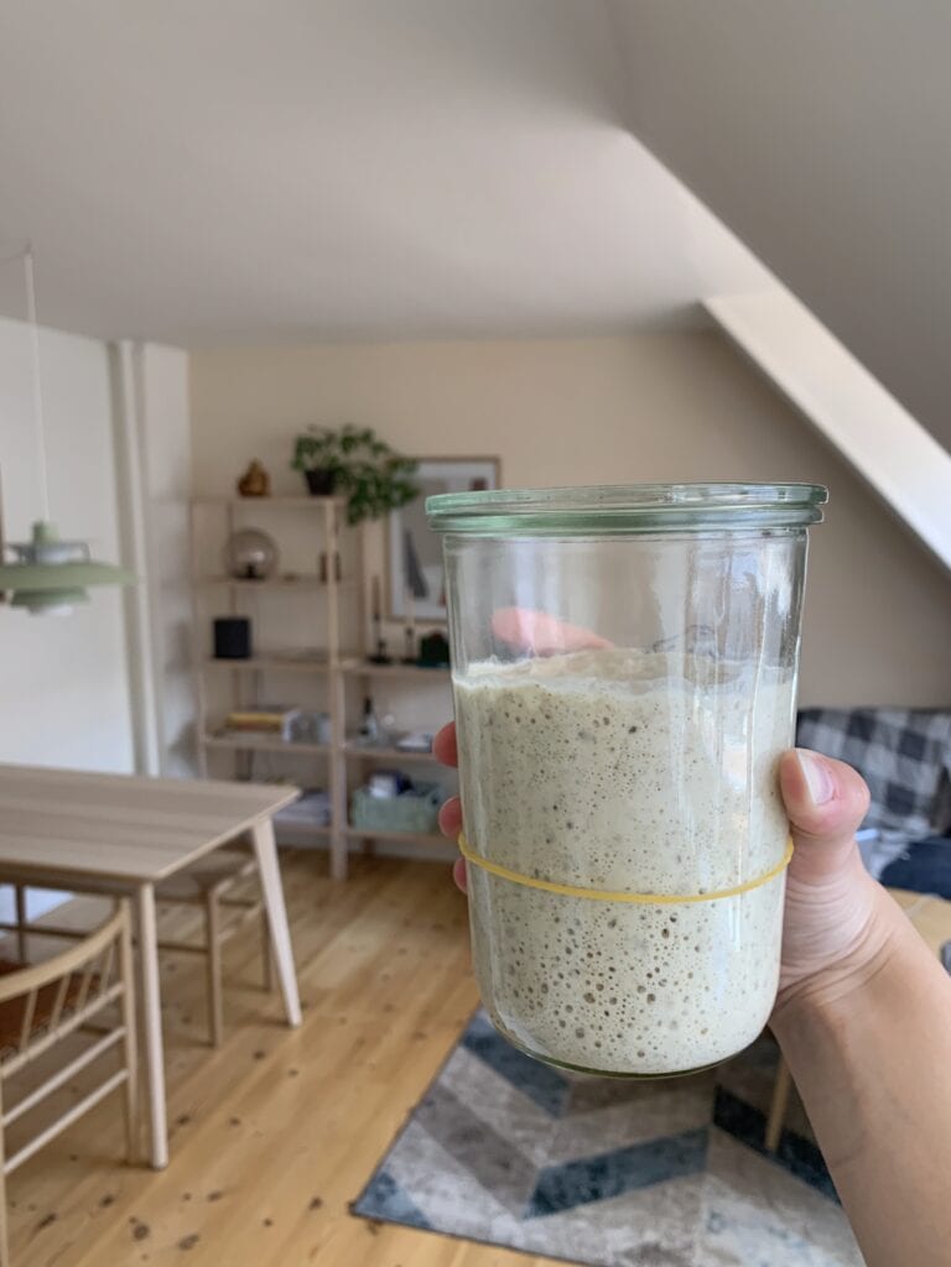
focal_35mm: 26
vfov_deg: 67.3
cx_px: 476
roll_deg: +1.0
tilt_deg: -5.2
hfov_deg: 53.1
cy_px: 634
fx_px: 952
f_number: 1.8
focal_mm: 4.25
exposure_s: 1/109
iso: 100
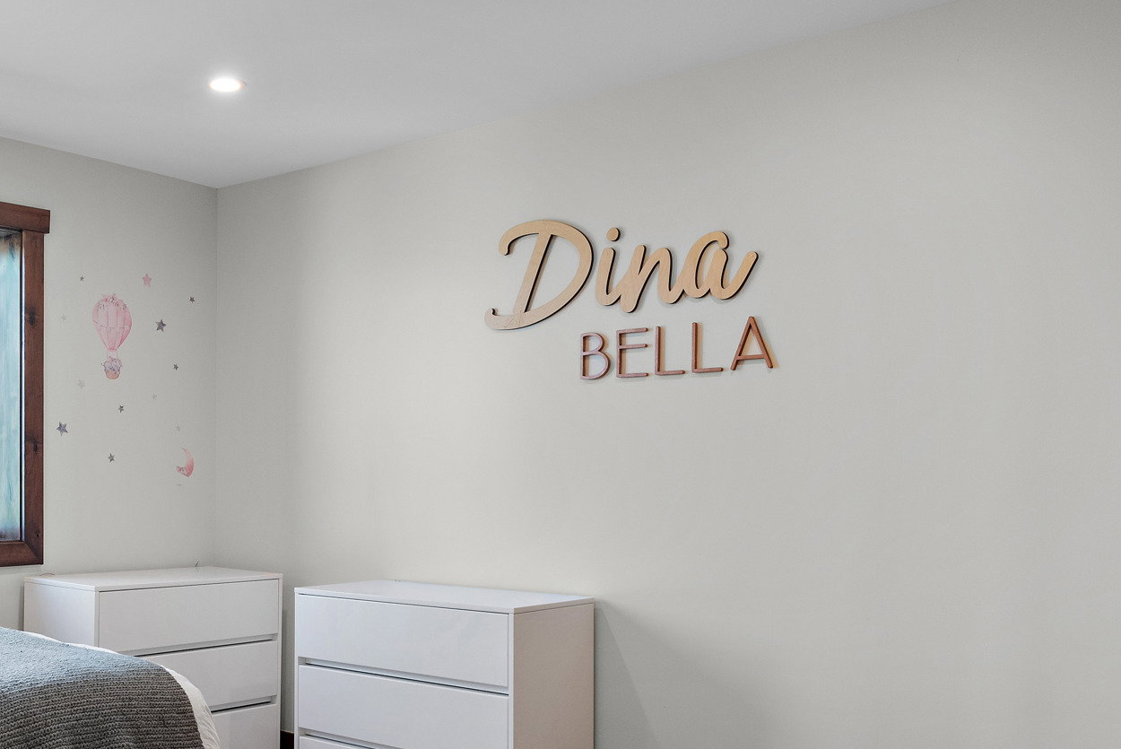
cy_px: 474
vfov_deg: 35.8
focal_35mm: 37
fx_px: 1153
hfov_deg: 49.8
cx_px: 282
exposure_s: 1/6
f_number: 8
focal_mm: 18.5
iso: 500
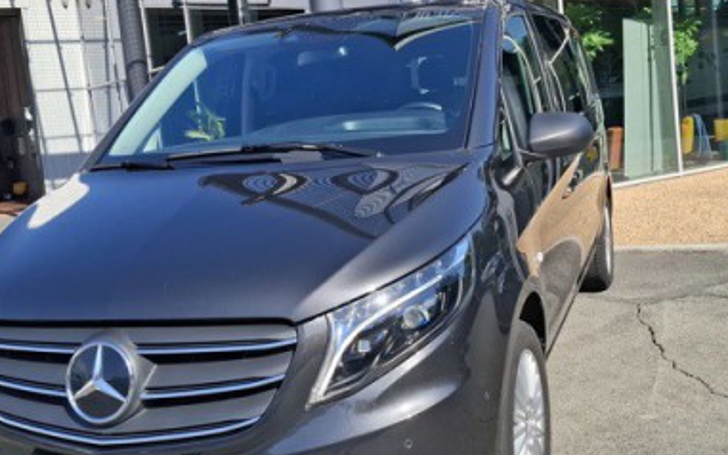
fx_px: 813
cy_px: 176
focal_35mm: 41
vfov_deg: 31.1
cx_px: 388
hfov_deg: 48.2
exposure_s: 1/1938
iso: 50
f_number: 1.8
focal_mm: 5.54
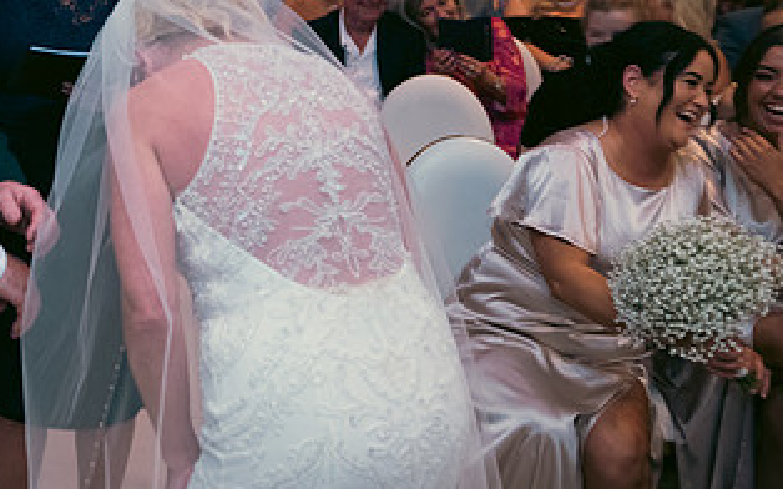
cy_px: 64
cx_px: 72
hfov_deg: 29.7
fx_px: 1408
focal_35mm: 66
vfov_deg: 19.4
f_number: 3.5
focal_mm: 35
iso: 800
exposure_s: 1/160
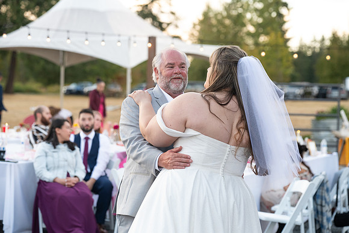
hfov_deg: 20.6
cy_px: 116
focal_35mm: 99
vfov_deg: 13.8
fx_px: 960
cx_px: 174
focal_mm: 99
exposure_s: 1/500
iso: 1600
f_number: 4
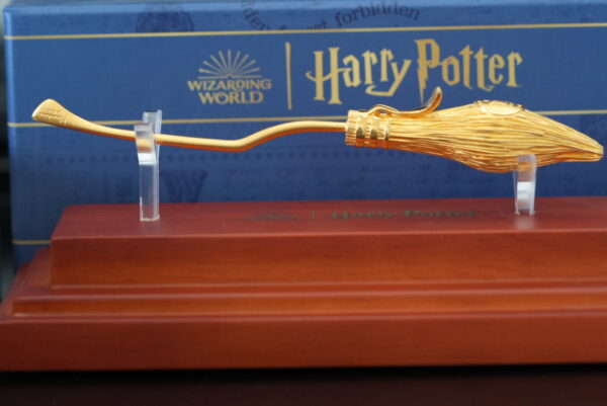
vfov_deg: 10.2
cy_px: 203
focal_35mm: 135
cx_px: 304
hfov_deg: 15.2
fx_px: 2278
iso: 1250
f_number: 4
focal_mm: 90
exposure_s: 1/160
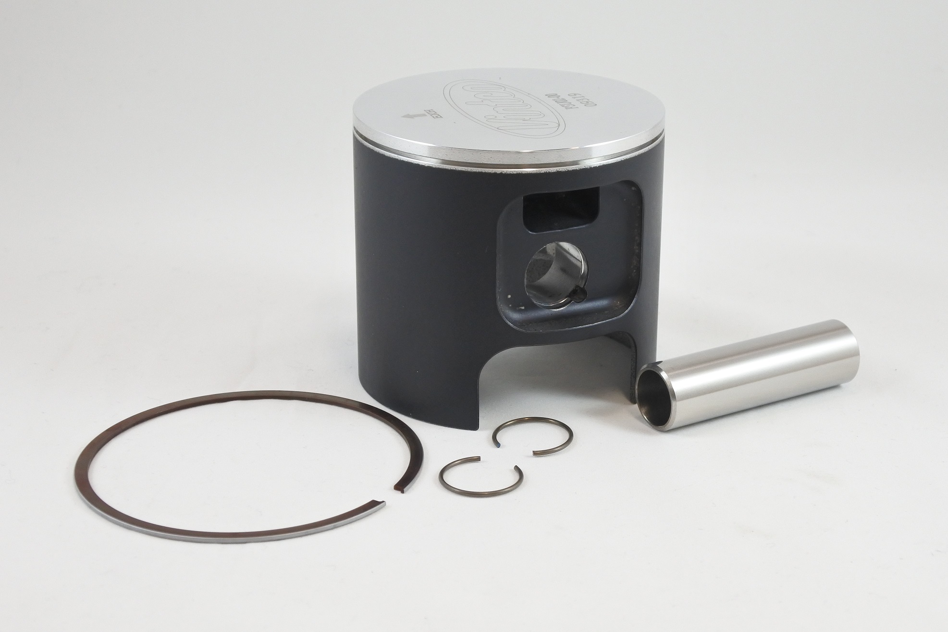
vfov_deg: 26.0
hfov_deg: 38.2
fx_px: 1369
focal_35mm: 52
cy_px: 316
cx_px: 474
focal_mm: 19.3
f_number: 4.5
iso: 500
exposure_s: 1/125
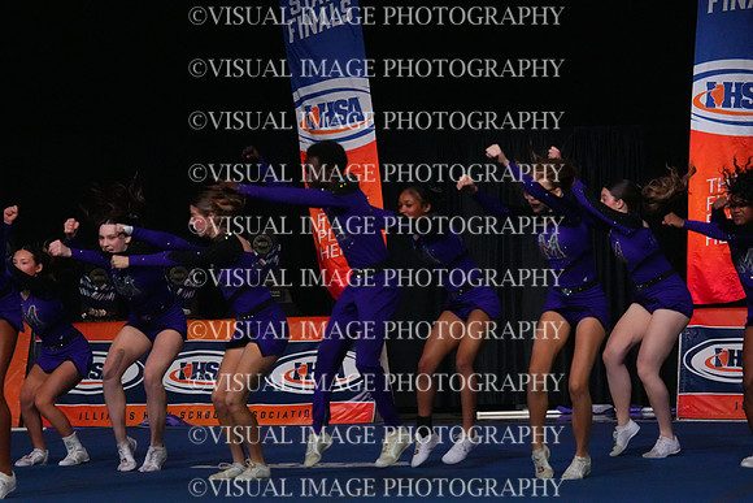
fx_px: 4184
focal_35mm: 200
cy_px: 252
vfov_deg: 6.9
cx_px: 376
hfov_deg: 10.3
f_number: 5.6
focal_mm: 200
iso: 16000
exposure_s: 1/1250
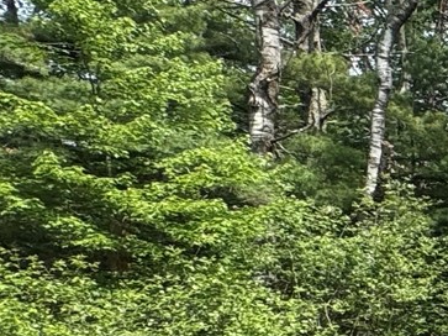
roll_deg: -1.6
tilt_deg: -6.0
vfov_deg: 18.1
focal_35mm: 79
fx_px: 1022
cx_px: 1124
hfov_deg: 14.2
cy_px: 345
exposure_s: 1/399
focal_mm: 2.22
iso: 40
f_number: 2.2
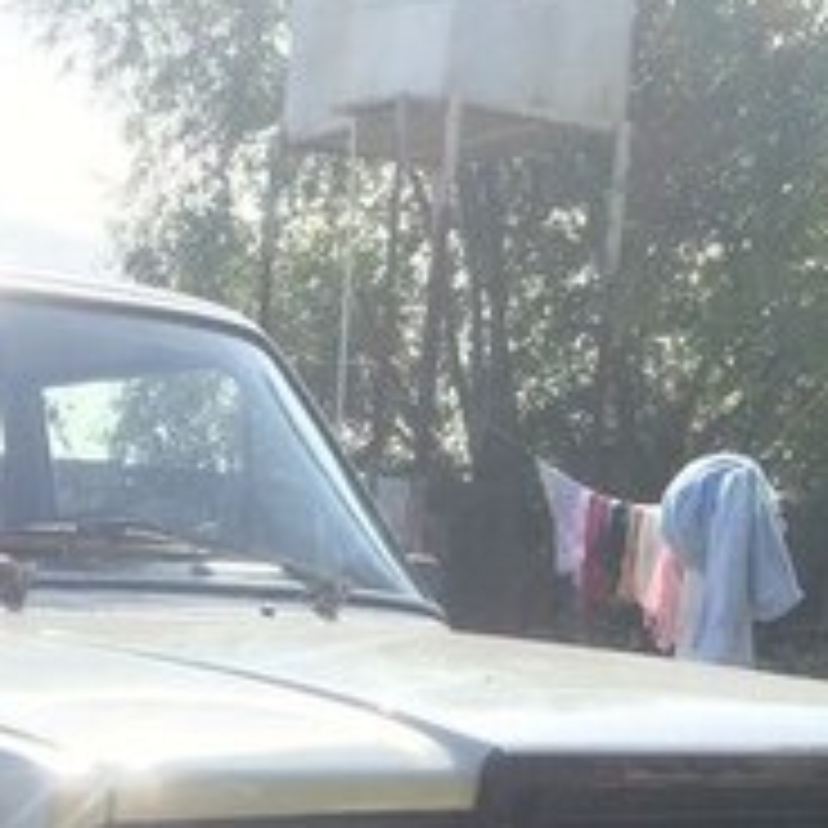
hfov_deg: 17.8
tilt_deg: -9.9
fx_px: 2490
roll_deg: -2.5
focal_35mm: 92
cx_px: -225
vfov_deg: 17.6
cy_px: 1091
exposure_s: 1/1109
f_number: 2.2
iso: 32
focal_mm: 4.15
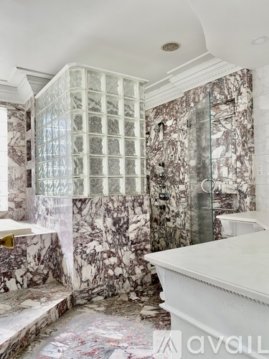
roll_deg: -0.1
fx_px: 269
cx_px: 134
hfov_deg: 53.1
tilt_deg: +1.0
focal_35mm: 26
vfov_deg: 67.3
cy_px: 180
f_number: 1.8
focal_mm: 4.25
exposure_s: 1/228
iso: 25
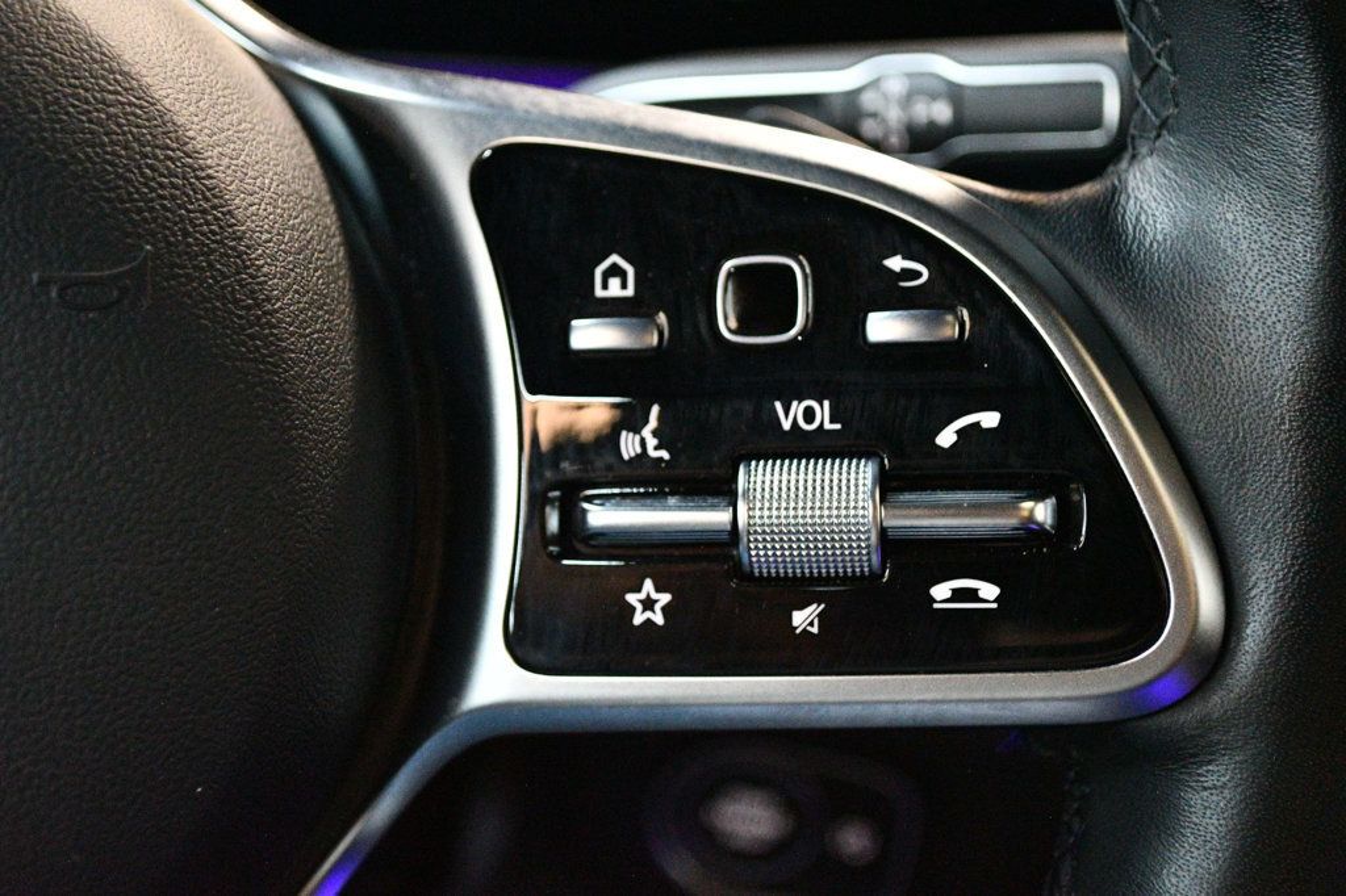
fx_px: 2242
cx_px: 673
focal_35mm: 60
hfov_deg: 33.4
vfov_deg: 22.6
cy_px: 448
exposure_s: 1/60
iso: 10000
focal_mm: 40
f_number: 5.3
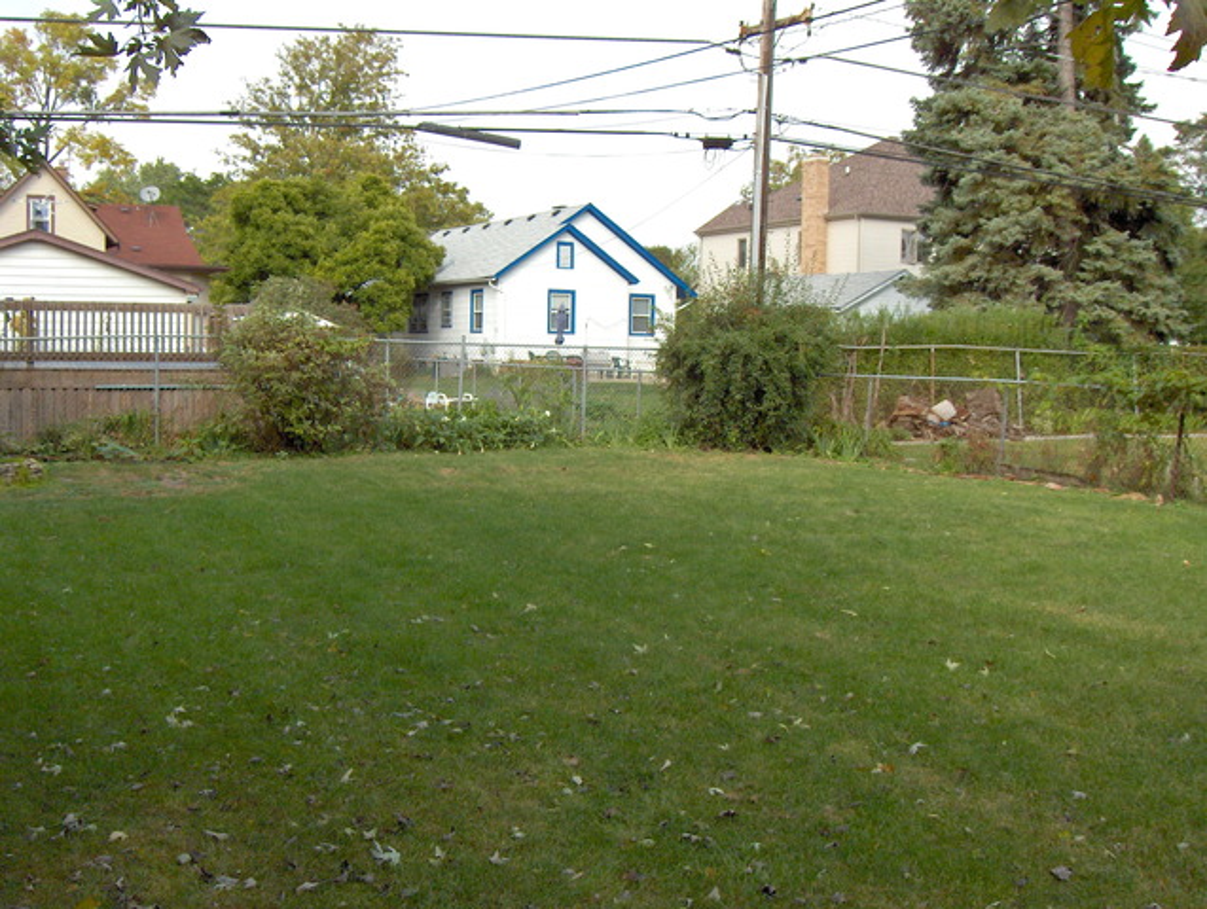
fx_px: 1362
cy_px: 454
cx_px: 604
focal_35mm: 39
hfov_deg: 47.8
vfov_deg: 36.9
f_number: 4.8
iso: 100
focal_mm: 8
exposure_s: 1/599
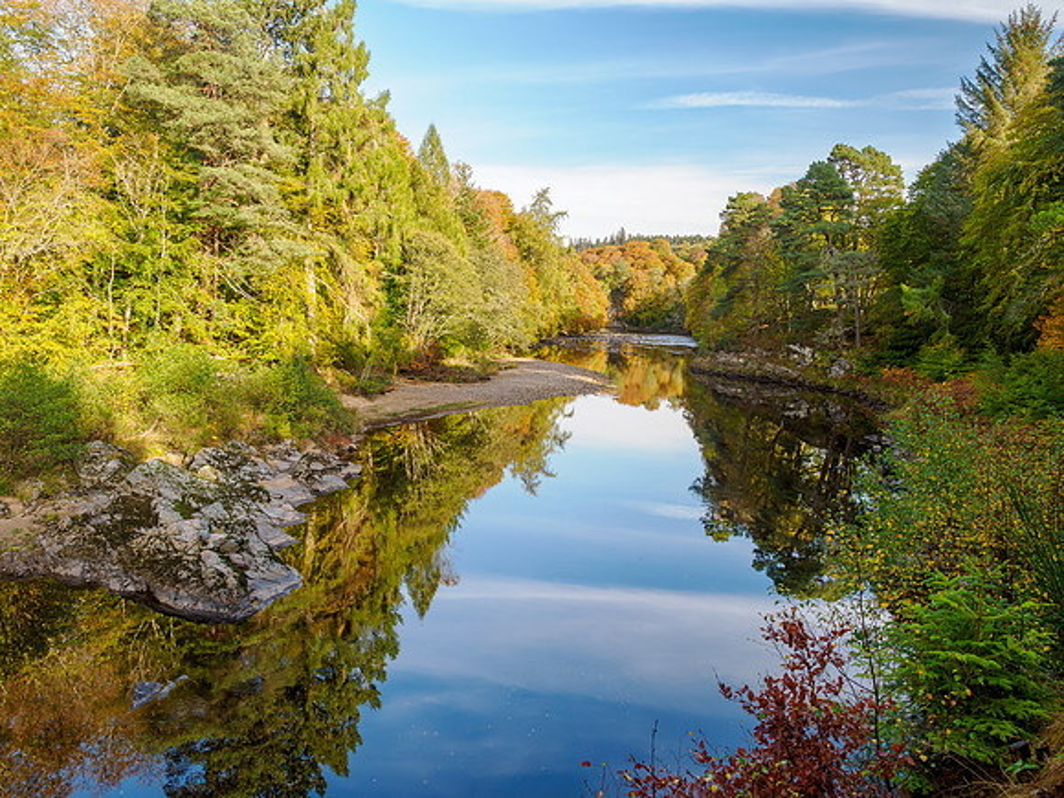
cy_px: 399
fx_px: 738
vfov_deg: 56.8
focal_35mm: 24
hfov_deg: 71.6
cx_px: 532
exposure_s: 1/200
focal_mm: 12
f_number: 5.6
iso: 400
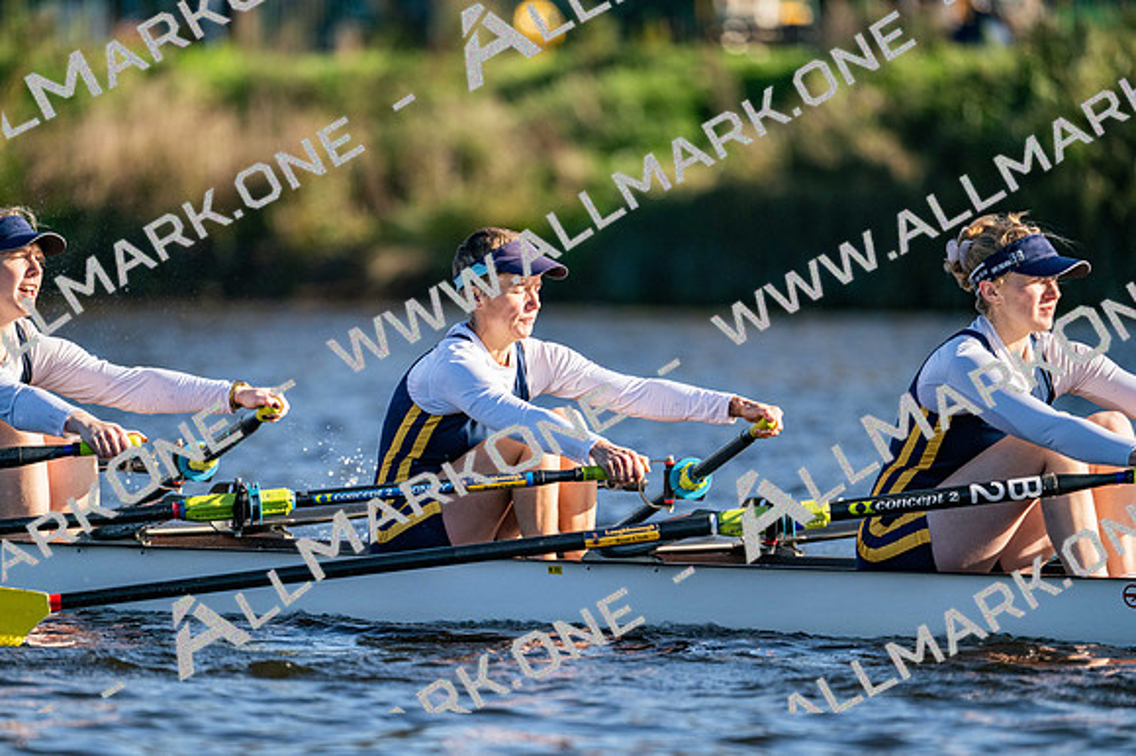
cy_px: 378
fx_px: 12617
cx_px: 568
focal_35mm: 400
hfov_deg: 5.2
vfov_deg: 3.4
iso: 500
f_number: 4.5
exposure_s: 1/2500
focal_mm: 400
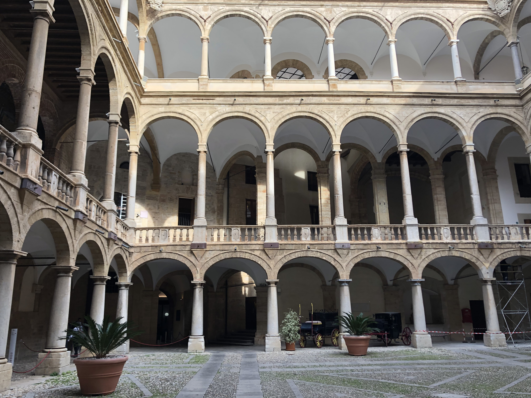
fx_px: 430
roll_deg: +1.8
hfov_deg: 63.4
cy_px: 199
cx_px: 266
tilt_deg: +14.6
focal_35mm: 28
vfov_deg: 49.7
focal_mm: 4
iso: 20
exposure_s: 1/366
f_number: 1.8
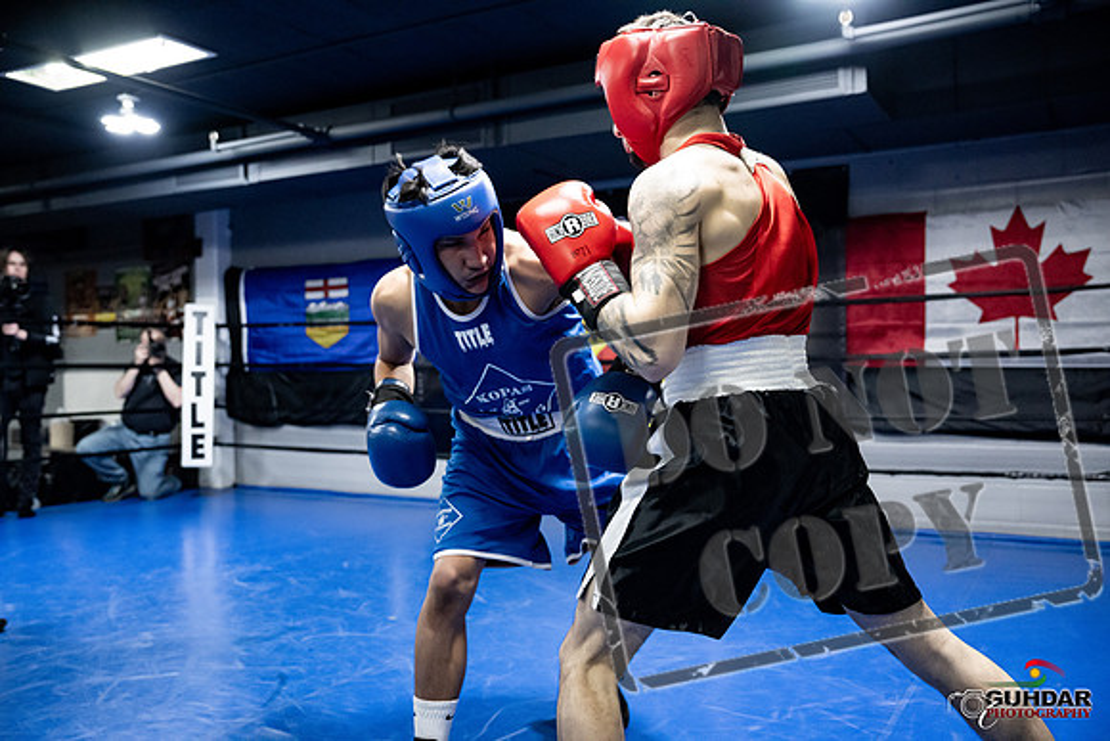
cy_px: 370
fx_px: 956
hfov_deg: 60.3
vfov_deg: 42.3
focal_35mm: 31
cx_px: 555
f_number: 2.8
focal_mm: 31
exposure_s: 1/1000
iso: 8000
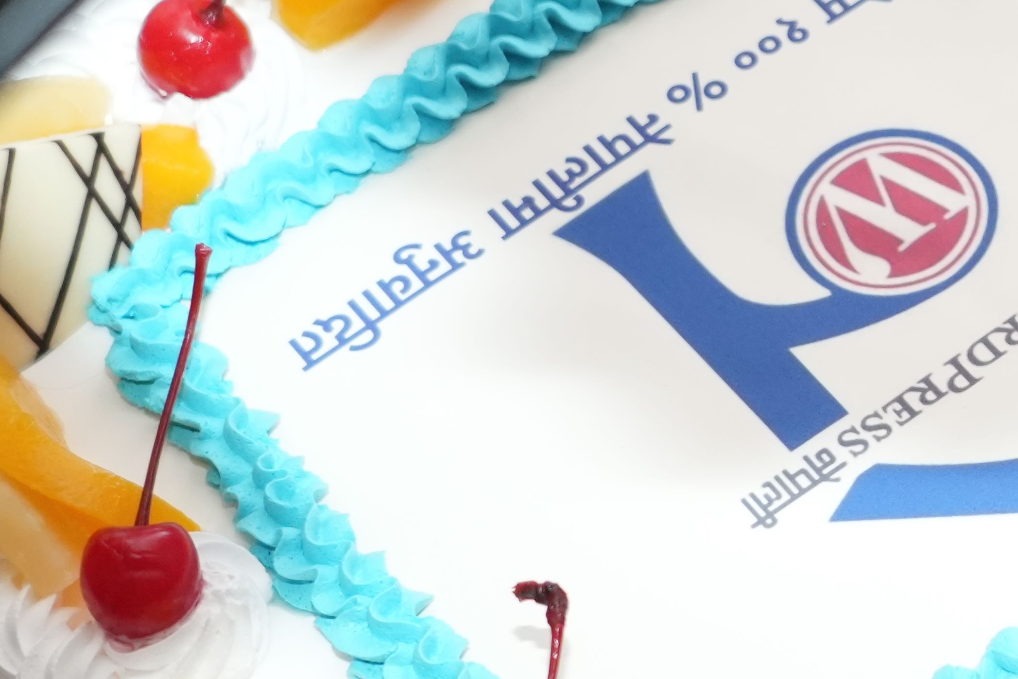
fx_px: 5486
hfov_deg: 10.4
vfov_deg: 7.1
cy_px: 107
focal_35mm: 194
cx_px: 1317
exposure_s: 1/200
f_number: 4
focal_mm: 58
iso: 3200
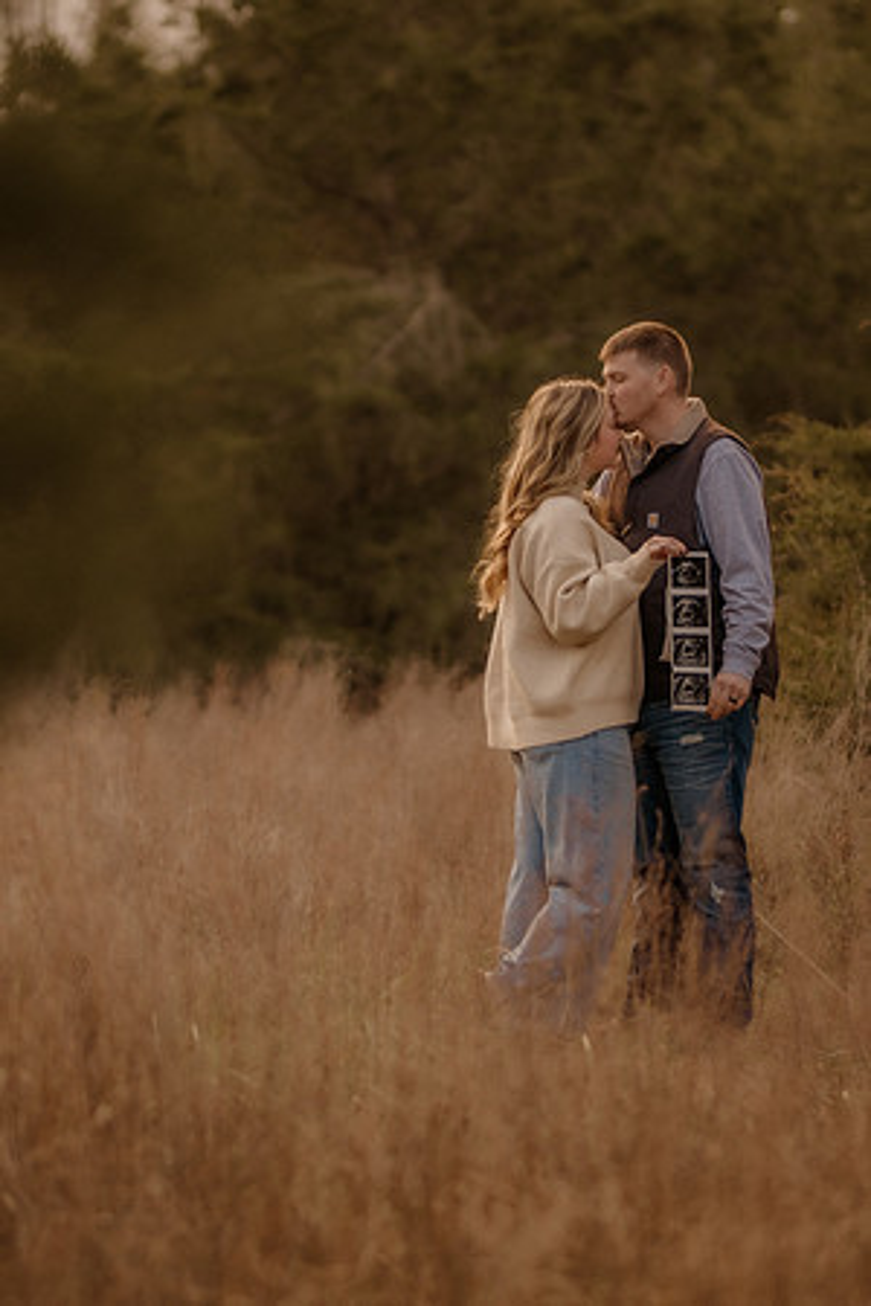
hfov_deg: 10.8
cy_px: 653
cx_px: 436
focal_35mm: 127
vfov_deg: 16.1
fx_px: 4609
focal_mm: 85
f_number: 1.4
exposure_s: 1/1000
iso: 320
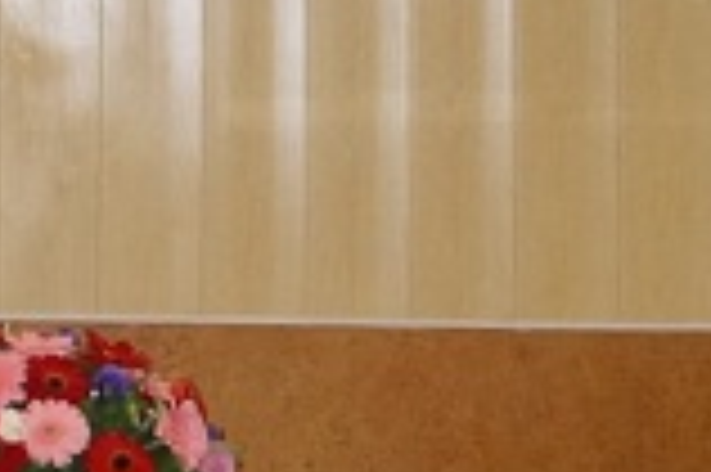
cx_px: -414
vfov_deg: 5.5
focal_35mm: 245
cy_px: -373
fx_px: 4831
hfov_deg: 8.2
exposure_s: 1/60
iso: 800
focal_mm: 21
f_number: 4
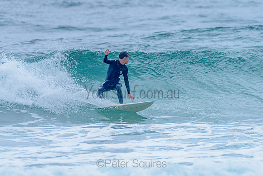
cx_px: 104
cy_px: 70
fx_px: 4587
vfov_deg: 2.2
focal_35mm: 628
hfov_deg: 3.3
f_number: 5.6
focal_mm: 500
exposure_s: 1/2000
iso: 800
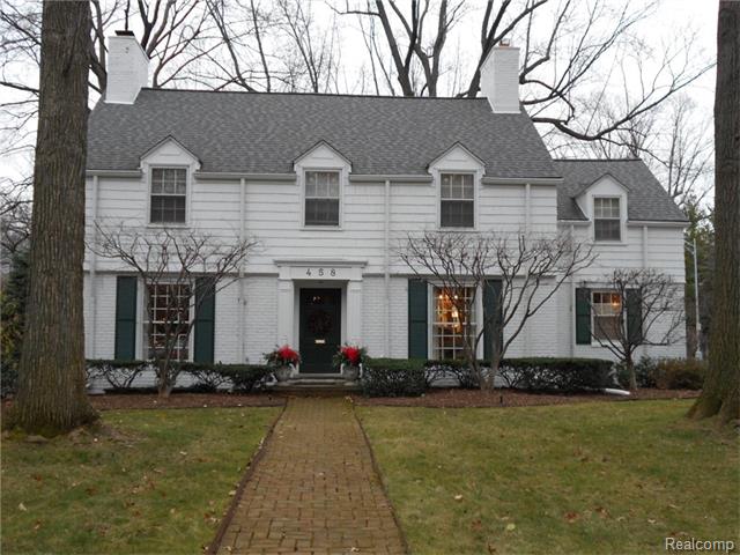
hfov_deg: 50.1
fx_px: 791
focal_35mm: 37
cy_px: 278
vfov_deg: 38.7
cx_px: 370
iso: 110
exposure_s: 1/30
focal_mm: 6.7
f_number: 3.9
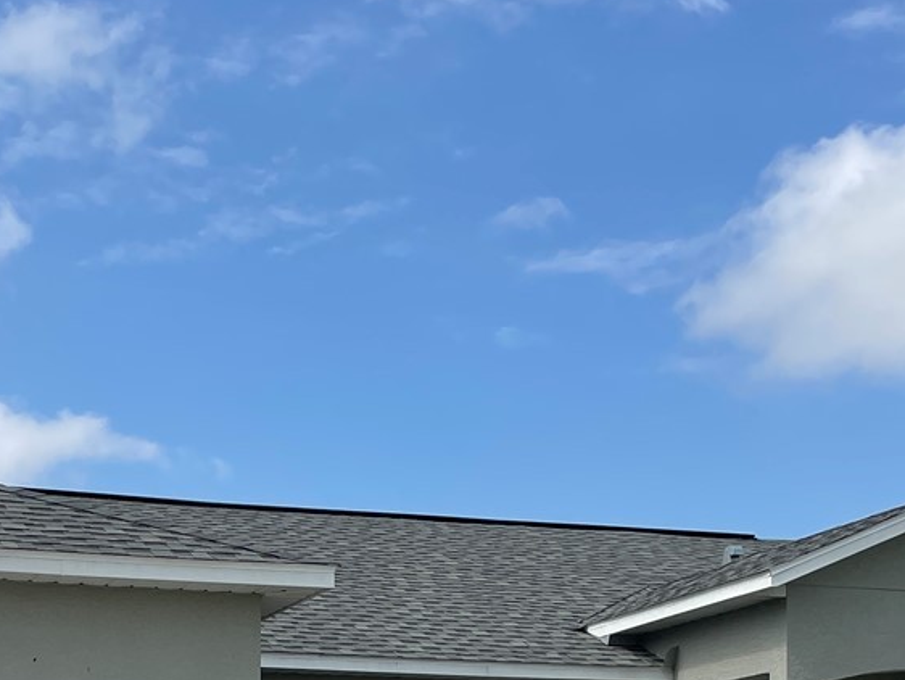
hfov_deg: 26.2
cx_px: 301
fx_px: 1935
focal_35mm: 74
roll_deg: -0.7
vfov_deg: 18.5
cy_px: 881
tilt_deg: +1.3
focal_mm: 4.2
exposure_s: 1/4831
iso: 32
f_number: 1.6
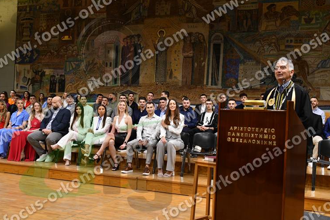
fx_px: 367
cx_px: 167
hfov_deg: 48.5
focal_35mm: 40
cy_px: 110
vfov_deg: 33.4
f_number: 3.8
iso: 2500
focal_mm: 26
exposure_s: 1/160
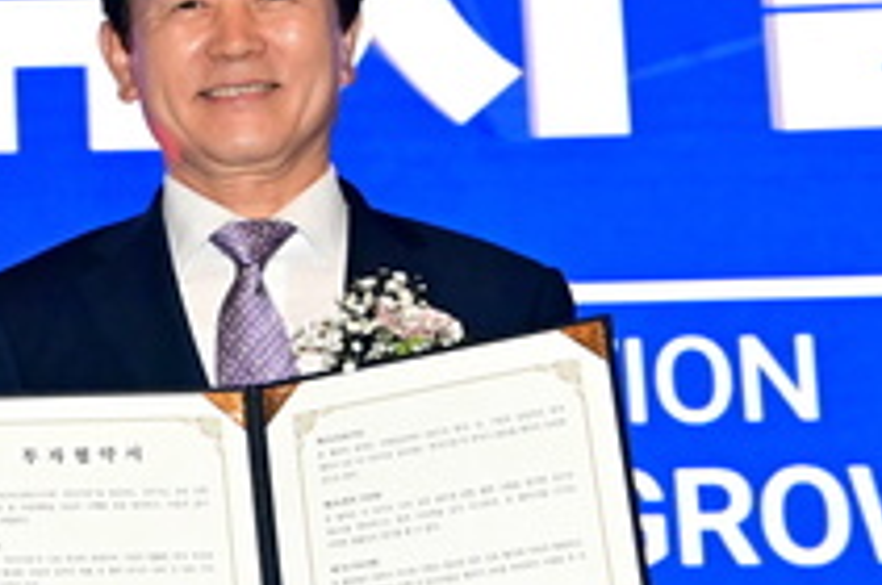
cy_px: 253
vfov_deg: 10.3
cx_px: -489
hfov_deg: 14.3
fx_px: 3254
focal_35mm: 133
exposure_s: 1/250
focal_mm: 40
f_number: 8
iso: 5000
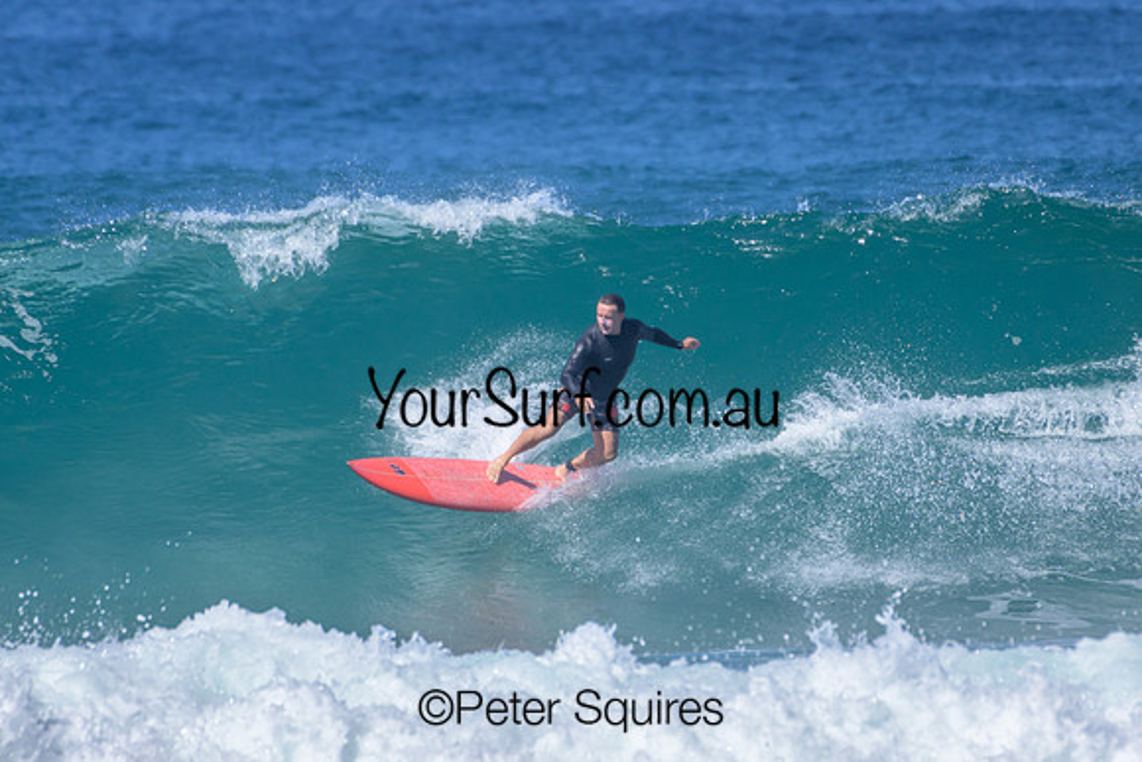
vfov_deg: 1.4
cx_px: 571
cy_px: 381
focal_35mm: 1000
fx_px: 31728
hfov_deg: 2.1
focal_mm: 1000
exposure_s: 1/2000
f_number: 11
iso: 1250
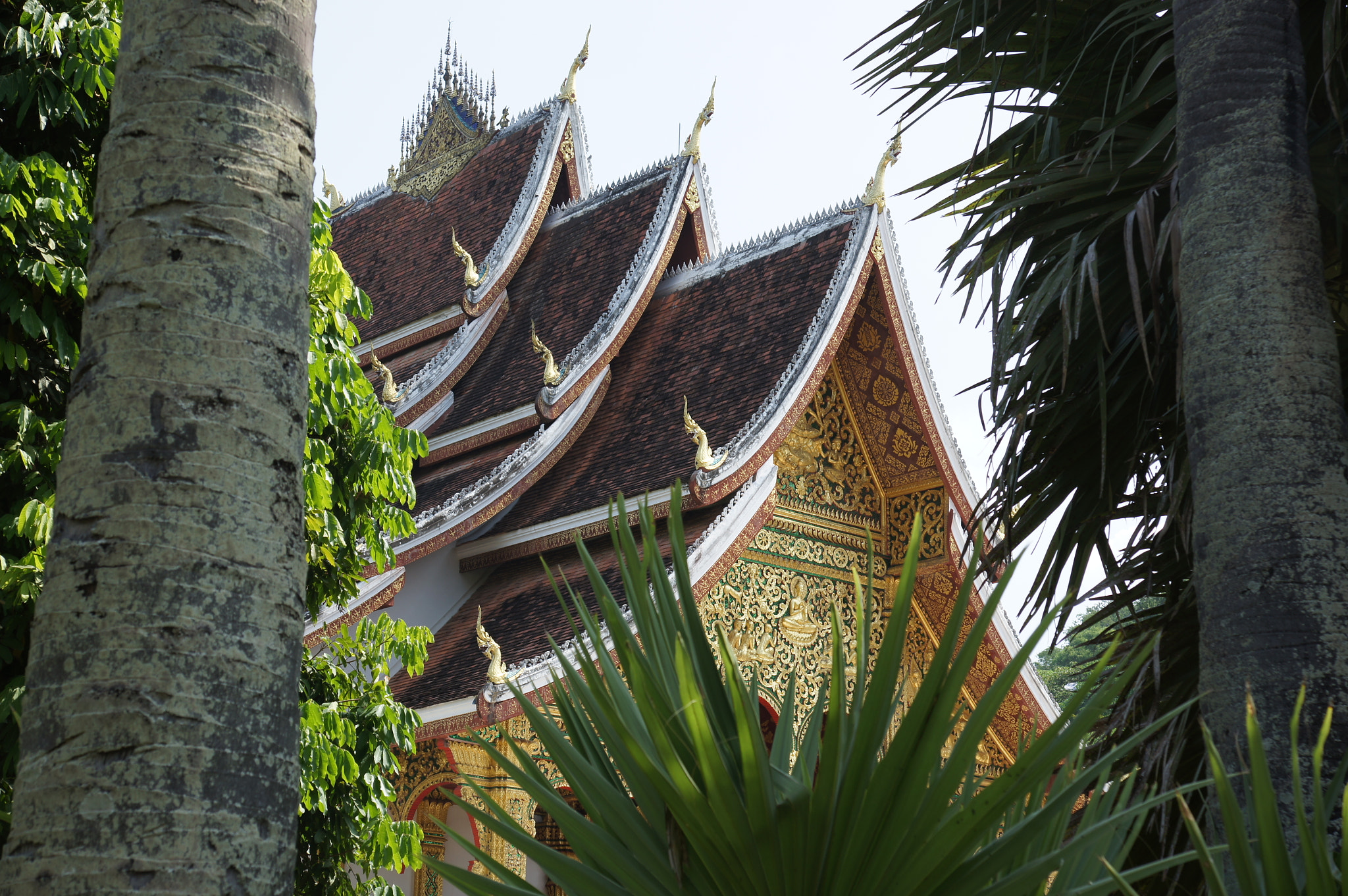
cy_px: 448
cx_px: 674
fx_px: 2525
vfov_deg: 20.1
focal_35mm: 68
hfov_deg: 29.9
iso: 100
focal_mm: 45
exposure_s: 1/160
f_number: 6.3
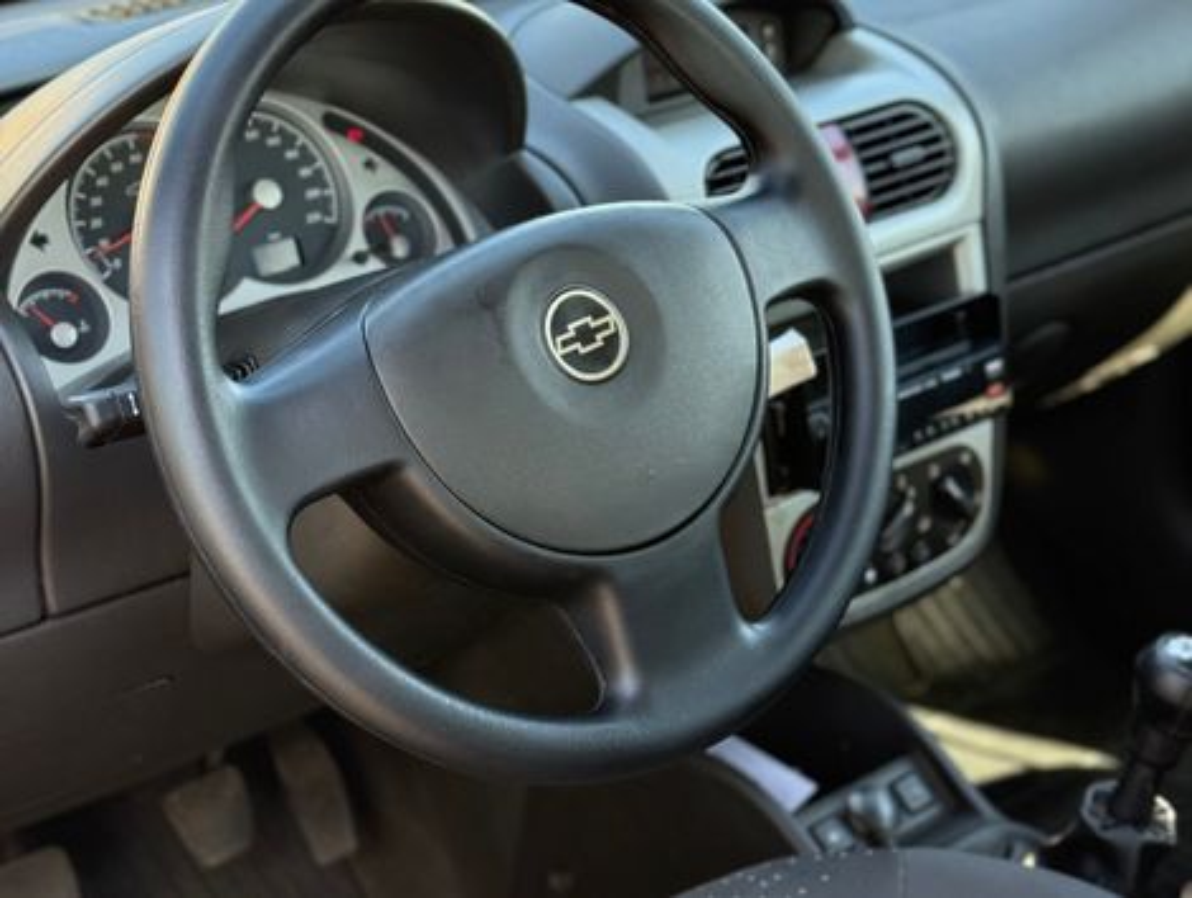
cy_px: 449
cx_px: 596
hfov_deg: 39.6
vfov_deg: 30.3
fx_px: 1655
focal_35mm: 48
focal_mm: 6.76
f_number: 1.78
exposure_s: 1/236
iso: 160
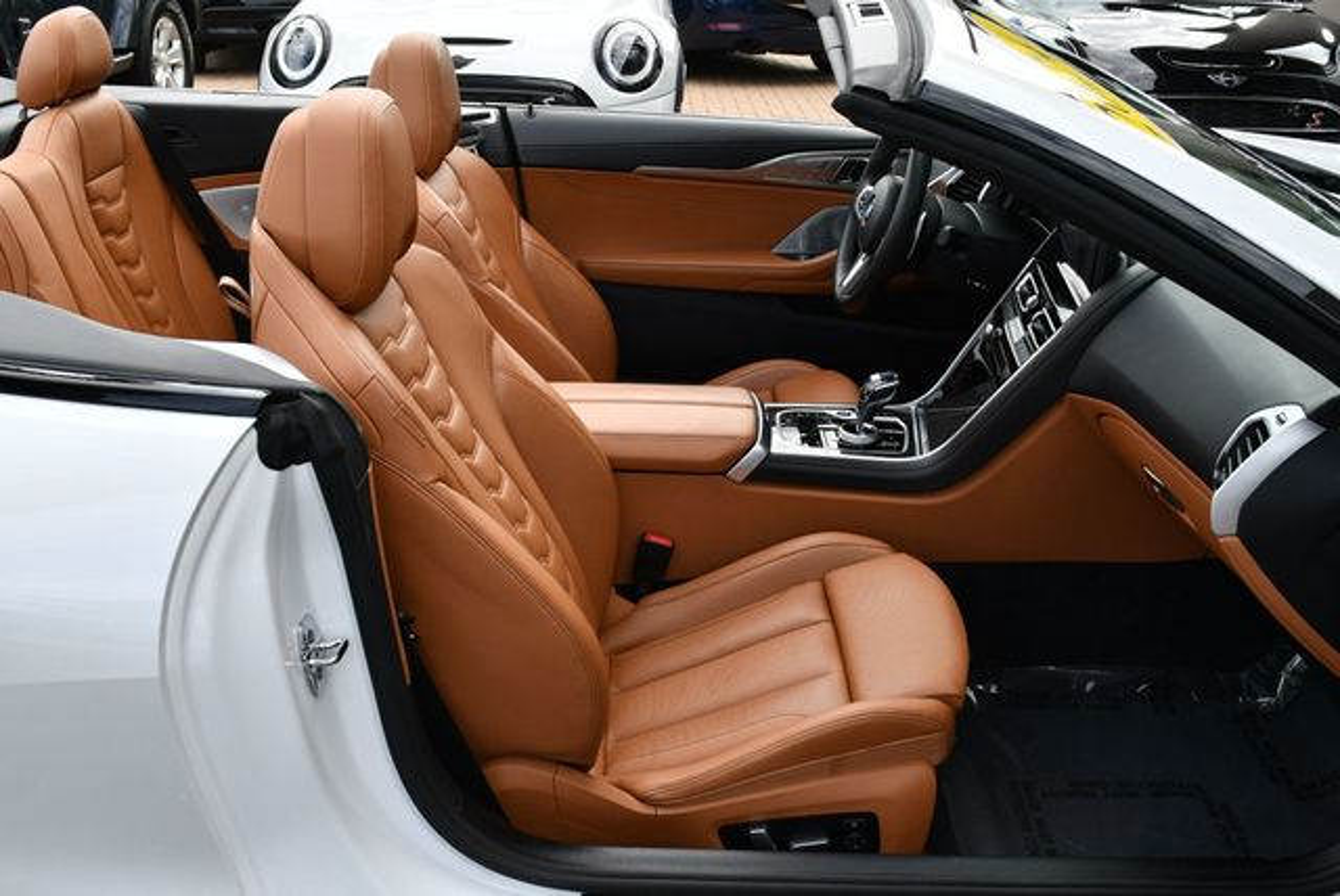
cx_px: 670
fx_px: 1341
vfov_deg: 36.9
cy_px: 448
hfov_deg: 53.1
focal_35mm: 36
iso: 200
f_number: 5.6
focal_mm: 18
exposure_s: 1/250
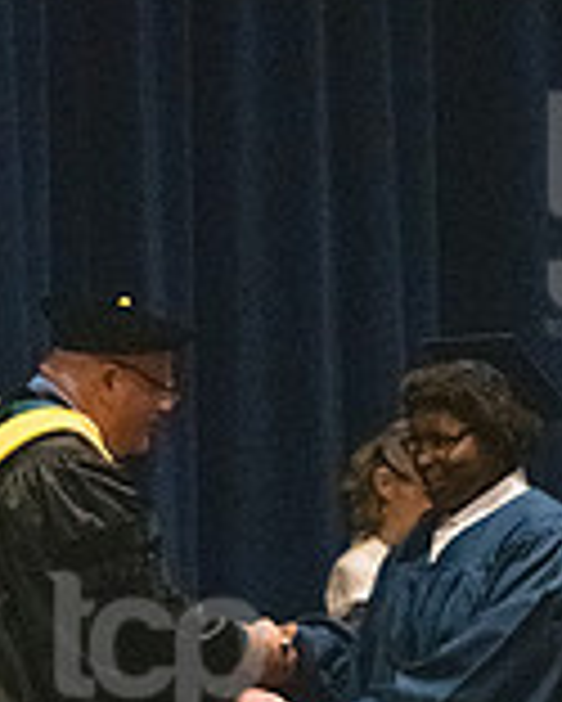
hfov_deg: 3.5
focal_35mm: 447
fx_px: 9285
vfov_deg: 4.3
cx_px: 160
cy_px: 693
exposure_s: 1/400
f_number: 3.2
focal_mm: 110
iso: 10000
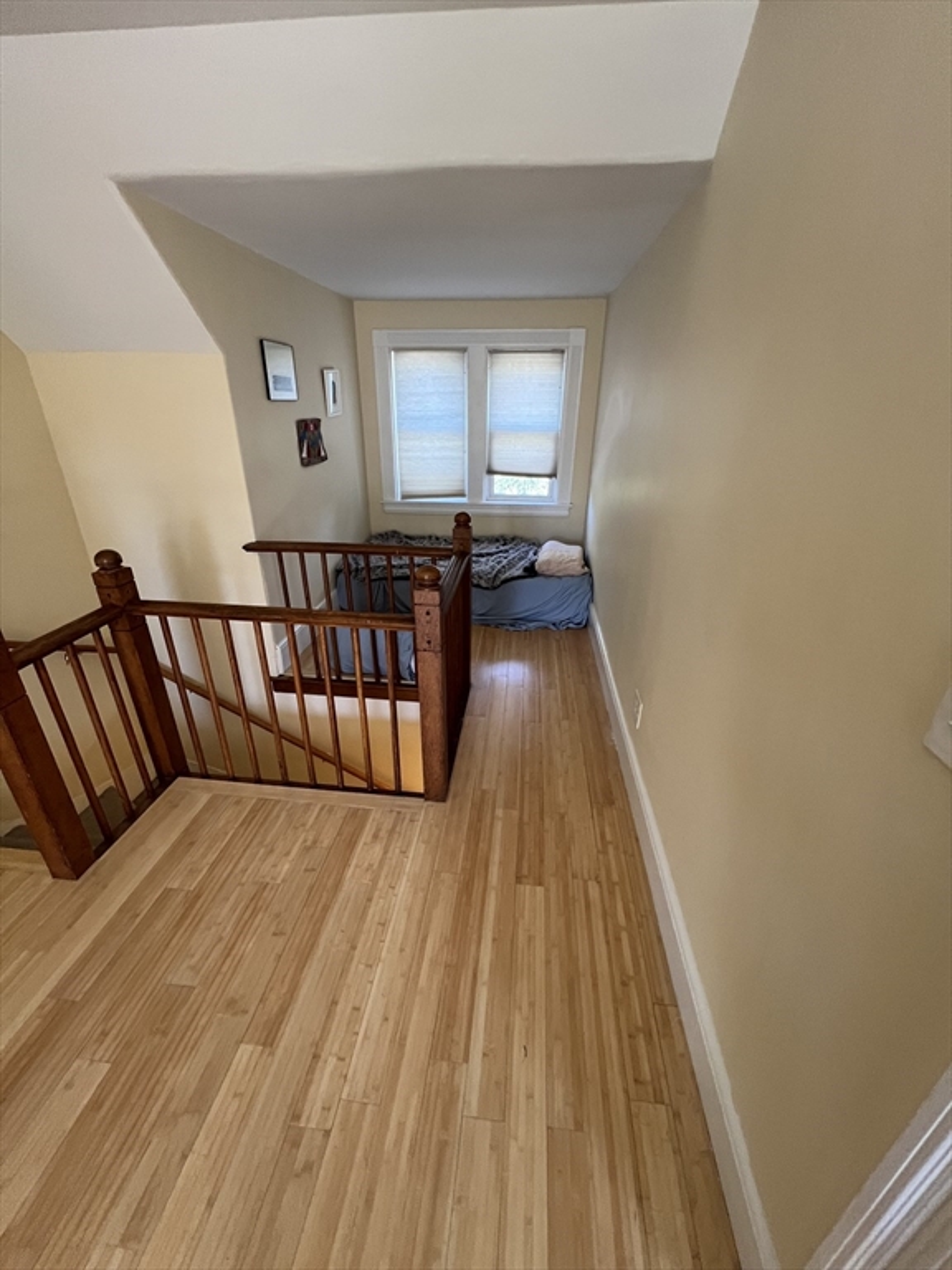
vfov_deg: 106.2
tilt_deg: -23.8
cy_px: 635
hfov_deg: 89.9
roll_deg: -1.1
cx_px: 476
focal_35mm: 13
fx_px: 477
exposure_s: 1/64
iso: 250
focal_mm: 1.57
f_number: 1.8
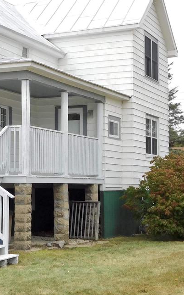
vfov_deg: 27.1
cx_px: 10
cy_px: 131
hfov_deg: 16.9
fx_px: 610
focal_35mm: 76
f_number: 3.5
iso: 125
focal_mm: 6.3
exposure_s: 1/500
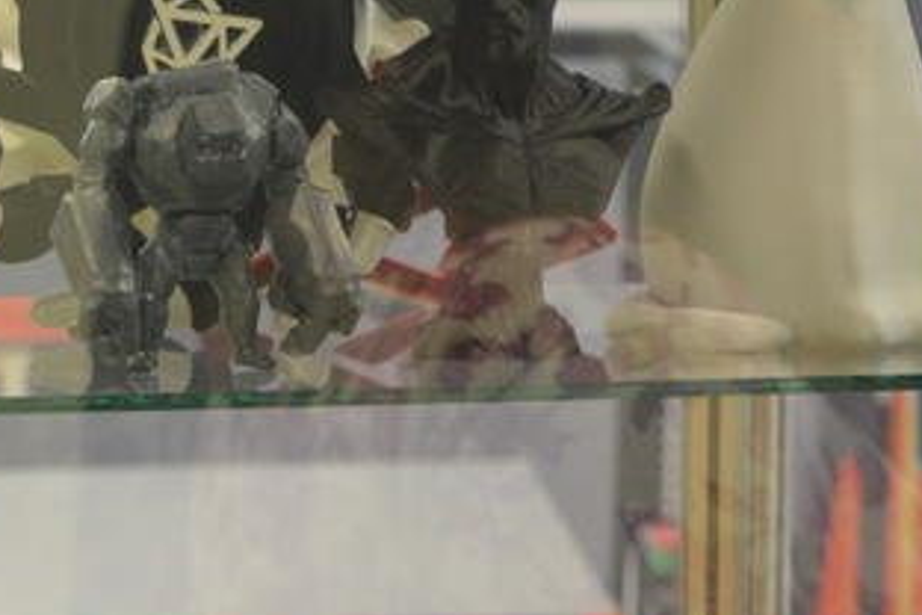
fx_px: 5916
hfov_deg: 8.9
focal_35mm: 231
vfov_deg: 5.9
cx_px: 160
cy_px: 983
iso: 1000
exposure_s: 1/30
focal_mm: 48
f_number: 5.3
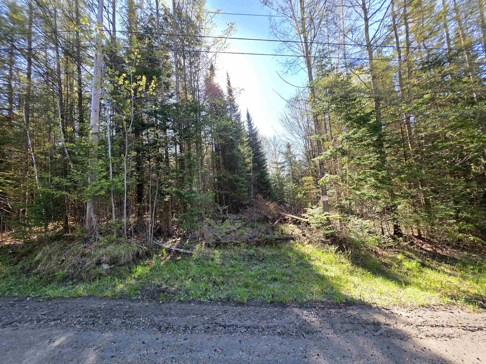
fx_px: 183
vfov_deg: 89.9
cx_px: 243
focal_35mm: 13
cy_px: 182
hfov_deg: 106.2
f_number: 1.9
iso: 20
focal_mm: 2.2
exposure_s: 1/120
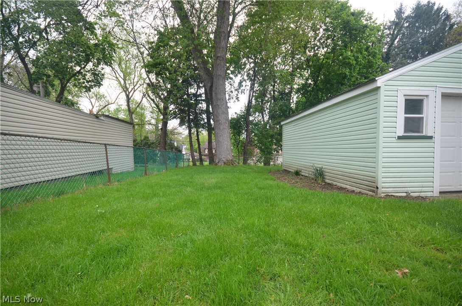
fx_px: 192
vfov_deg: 77.1
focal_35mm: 15
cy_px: 153
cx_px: 231
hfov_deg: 100.5
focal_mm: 10
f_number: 6.3
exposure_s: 1/160
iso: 200
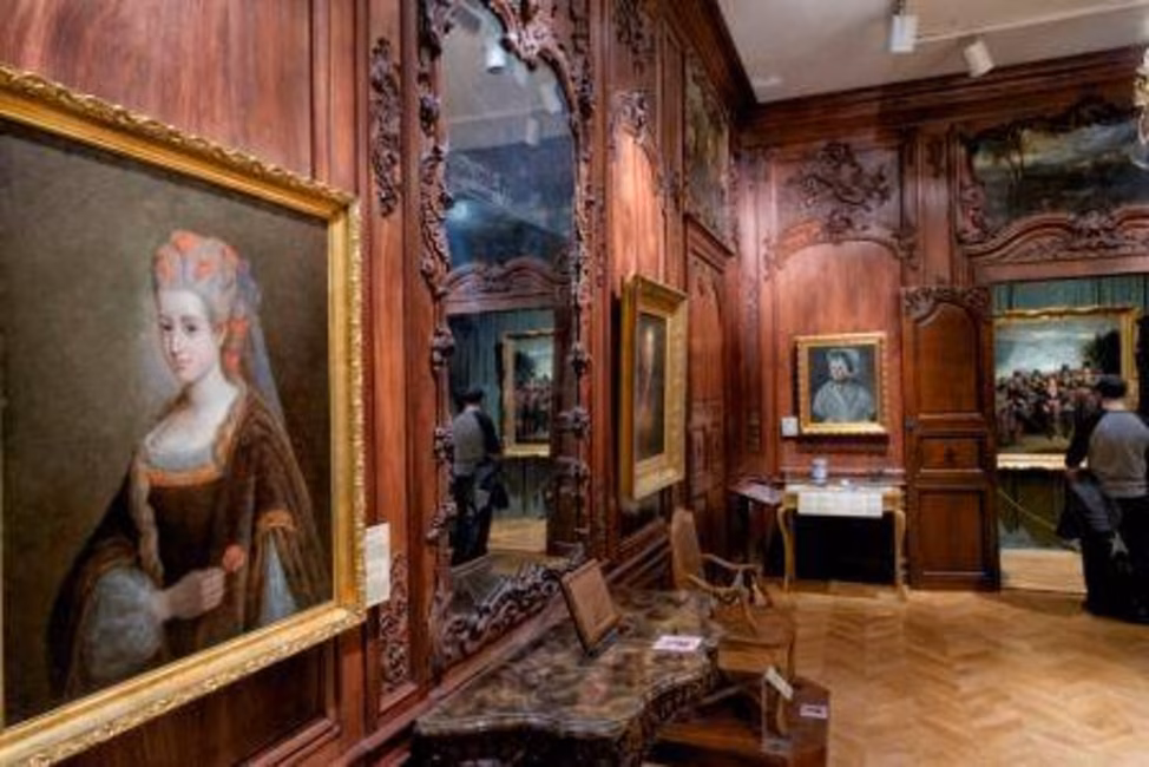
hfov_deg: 73.7
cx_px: 574
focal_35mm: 24
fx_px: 766
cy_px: 384
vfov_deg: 53.2
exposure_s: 1
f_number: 13
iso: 1600
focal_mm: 24
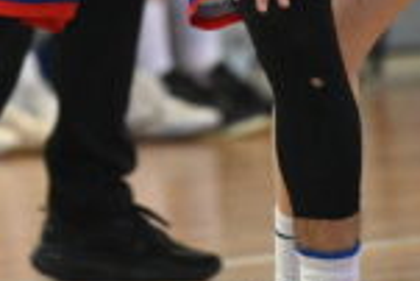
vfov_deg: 1.0
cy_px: -300
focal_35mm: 1380
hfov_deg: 1.5
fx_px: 16115
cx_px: 209
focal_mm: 200
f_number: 2.8
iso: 3200
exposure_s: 1/1250
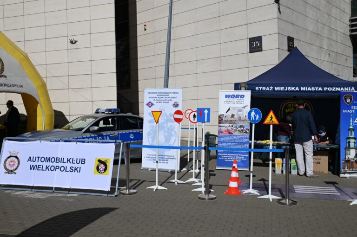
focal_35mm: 35
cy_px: 118
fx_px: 347
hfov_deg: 54.5
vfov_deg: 37.8
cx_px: 178
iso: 250
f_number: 14
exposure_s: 1/640
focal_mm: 35
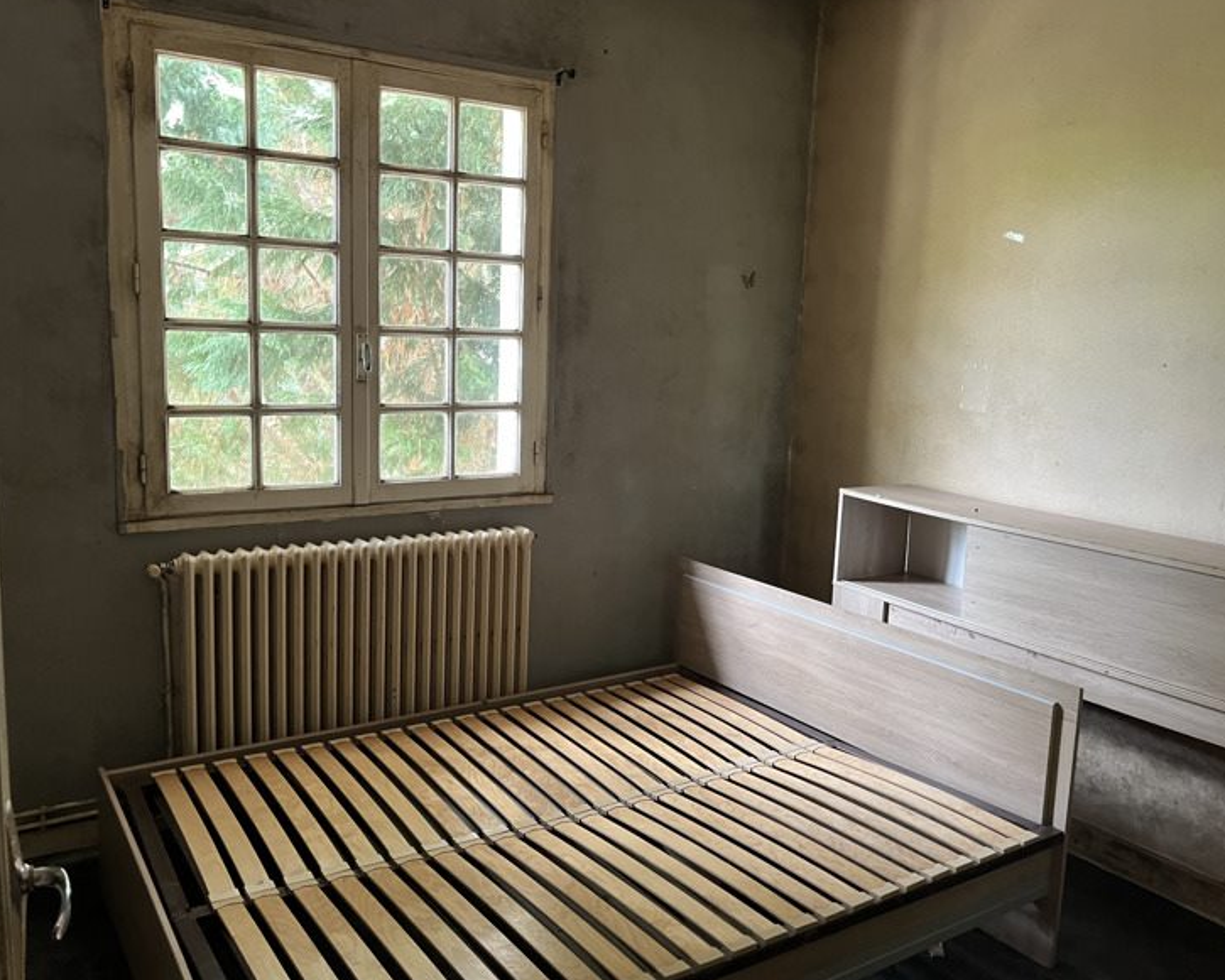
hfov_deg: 62.1
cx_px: 561
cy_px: 487
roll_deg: -0.8
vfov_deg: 51.5
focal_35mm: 28
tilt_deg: -5.9
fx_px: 1015
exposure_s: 1/60
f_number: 1.6
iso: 250
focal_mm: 5.1
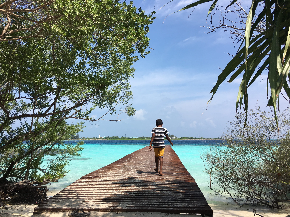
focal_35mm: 29
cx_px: 145
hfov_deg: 61.7
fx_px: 243
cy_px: 108
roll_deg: +0.9
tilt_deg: +7.0
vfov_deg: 48.2
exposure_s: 1/1789
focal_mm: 4.15
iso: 25
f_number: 2.2
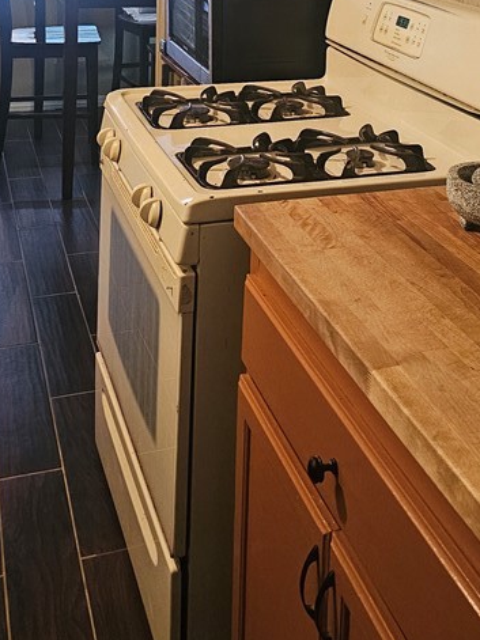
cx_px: 273
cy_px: 1
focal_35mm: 50
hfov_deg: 29.1
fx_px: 925
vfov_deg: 34.7
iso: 800
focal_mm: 6.3
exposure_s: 1/60
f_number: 1.7
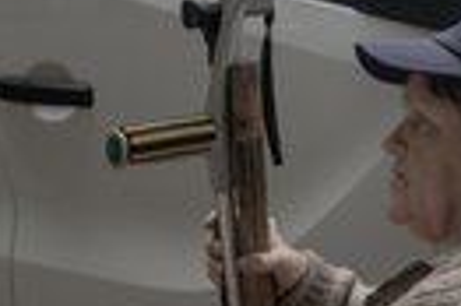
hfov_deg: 18.3
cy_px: 130
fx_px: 1368
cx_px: 521
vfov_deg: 12.8
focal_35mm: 107
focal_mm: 35
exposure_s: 1/400
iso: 640
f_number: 4
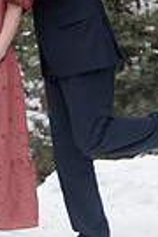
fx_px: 1363
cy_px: -35
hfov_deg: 6.6
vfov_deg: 9.8
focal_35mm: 207
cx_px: 12
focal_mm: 62
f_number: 5
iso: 320
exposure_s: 1/125
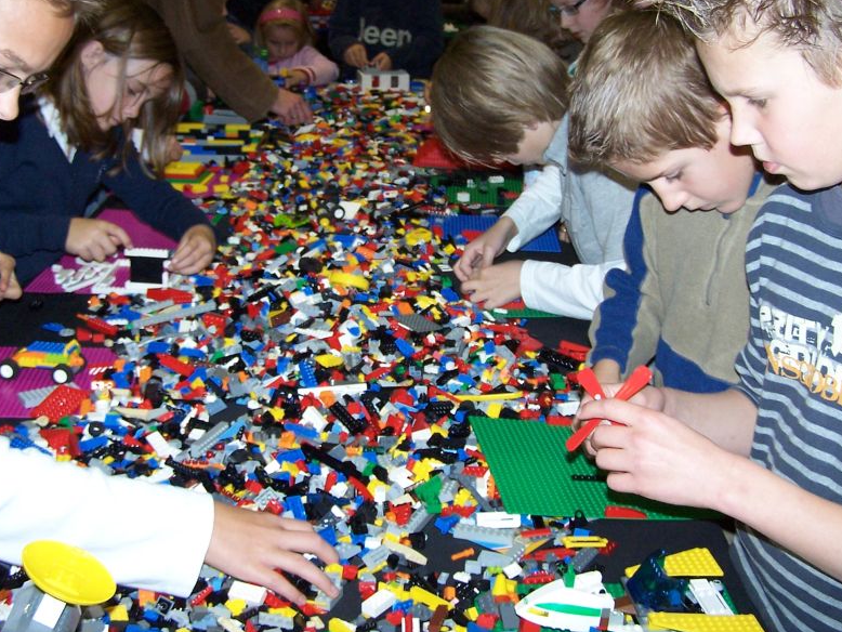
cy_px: 288
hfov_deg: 38.2
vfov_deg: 29.1
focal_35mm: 50
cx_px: 417
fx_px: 1217
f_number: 2.8
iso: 140
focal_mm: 6.3
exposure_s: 1/45
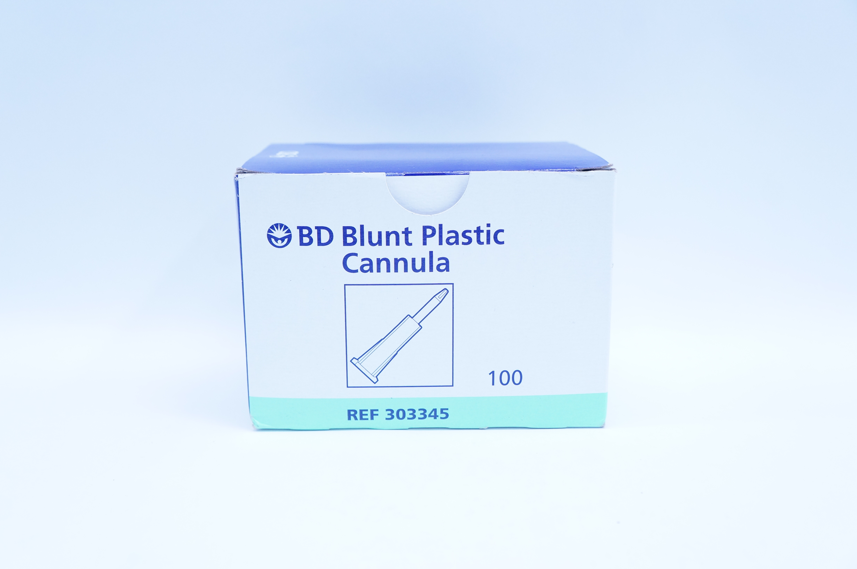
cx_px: 428
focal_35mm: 40
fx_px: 963
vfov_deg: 32.9
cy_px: 284
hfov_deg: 48.0
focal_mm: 27
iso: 800
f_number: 5.6
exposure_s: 1/125
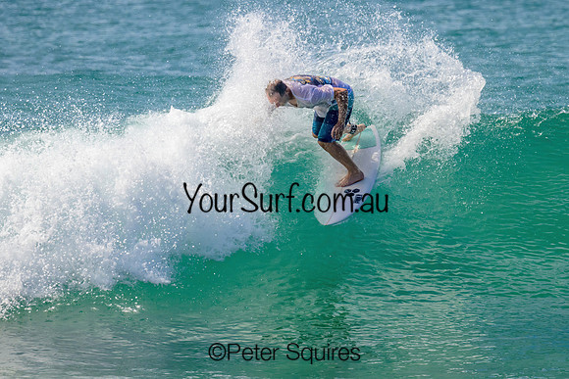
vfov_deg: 1.7
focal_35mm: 794
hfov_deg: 2.6
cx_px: 336
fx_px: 12558
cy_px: 204
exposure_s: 1/2000
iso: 800
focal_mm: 550
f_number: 11
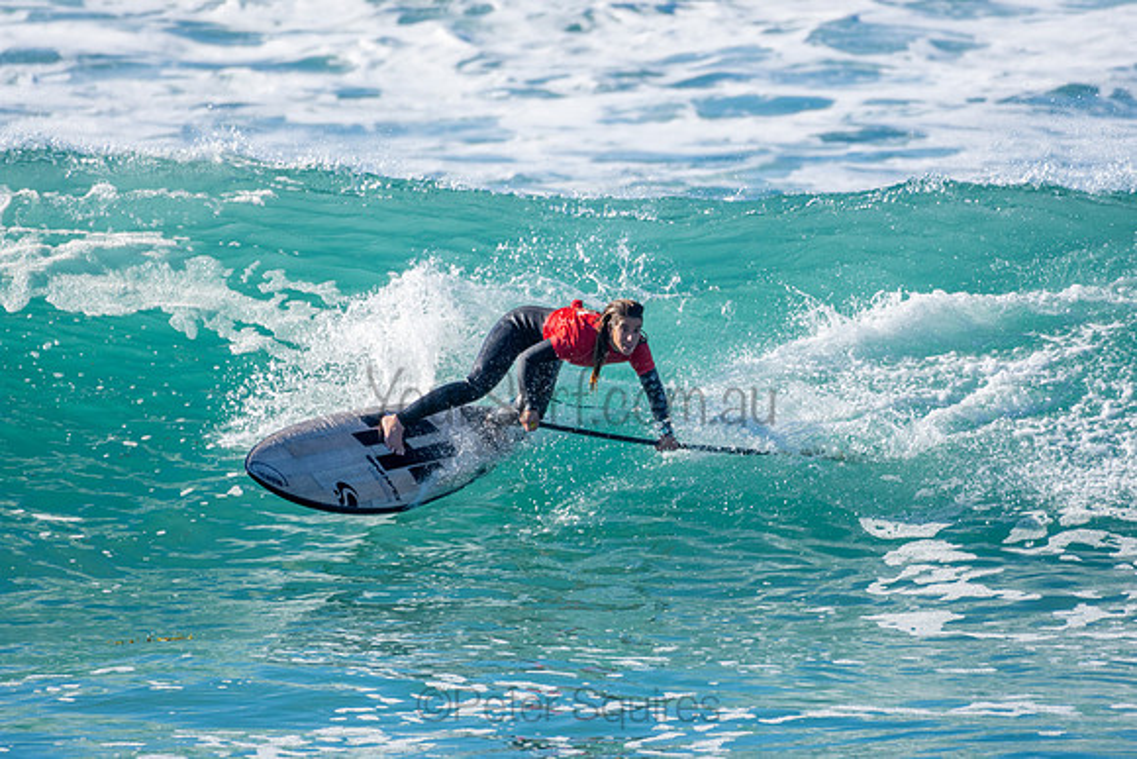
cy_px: 380
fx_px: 23692
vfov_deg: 1.8
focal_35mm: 750
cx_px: 568
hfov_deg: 2.7
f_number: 5.6
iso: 250
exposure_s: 1/1250
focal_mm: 500
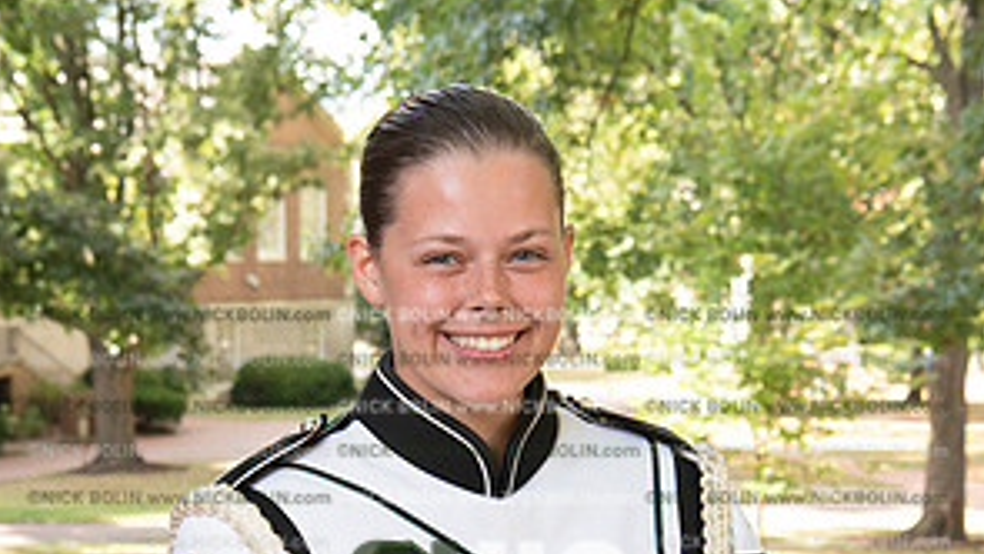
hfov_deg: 26.5
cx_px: 487
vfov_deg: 14.7
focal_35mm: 80
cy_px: 634
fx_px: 2088
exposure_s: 1/100
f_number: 8
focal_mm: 50
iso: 800
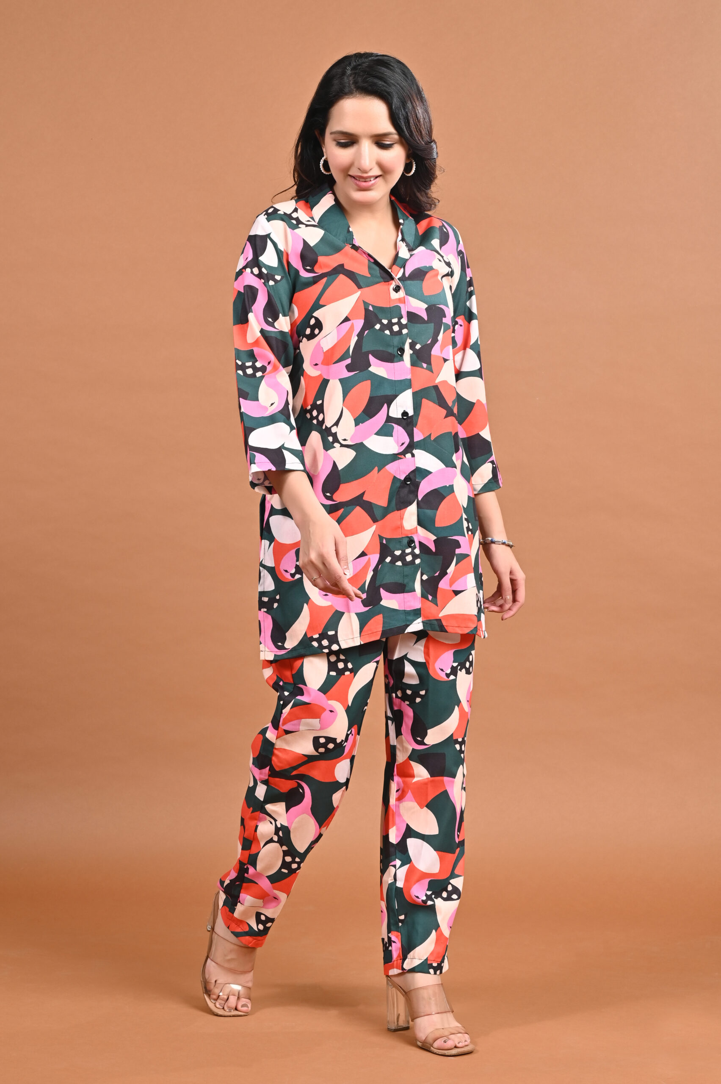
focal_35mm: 60
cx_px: 360
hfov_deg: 22.6
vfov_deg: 33.4
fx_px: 1805
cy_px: 542
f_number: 8
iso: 250
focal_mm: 60
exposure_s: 1/200
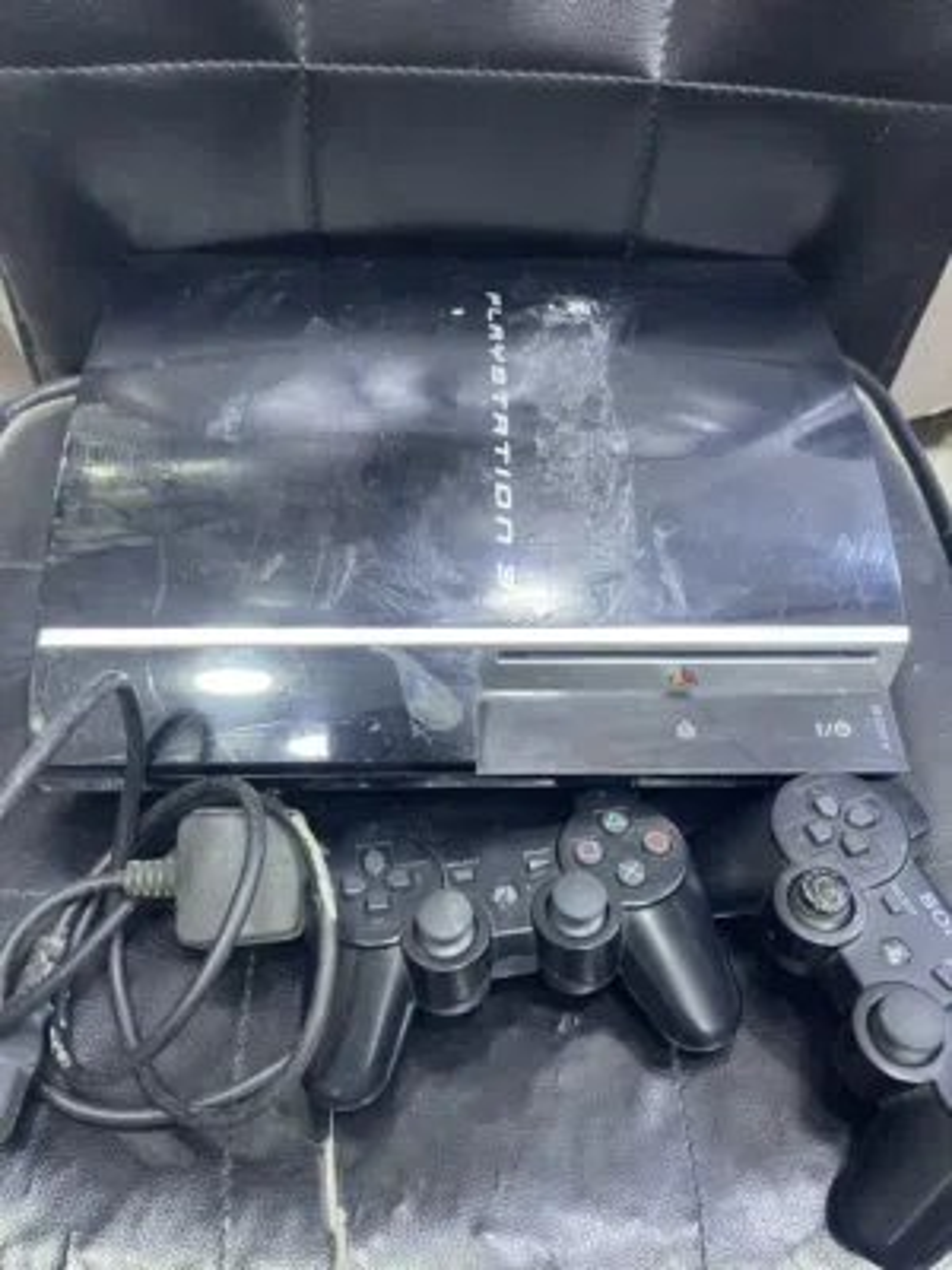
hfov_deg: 54.9
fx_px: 917
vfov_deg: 69.4
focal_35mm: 25
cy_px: 635
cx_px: 476
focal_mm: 5.1
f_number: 1.6
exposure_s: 1/50
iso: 400
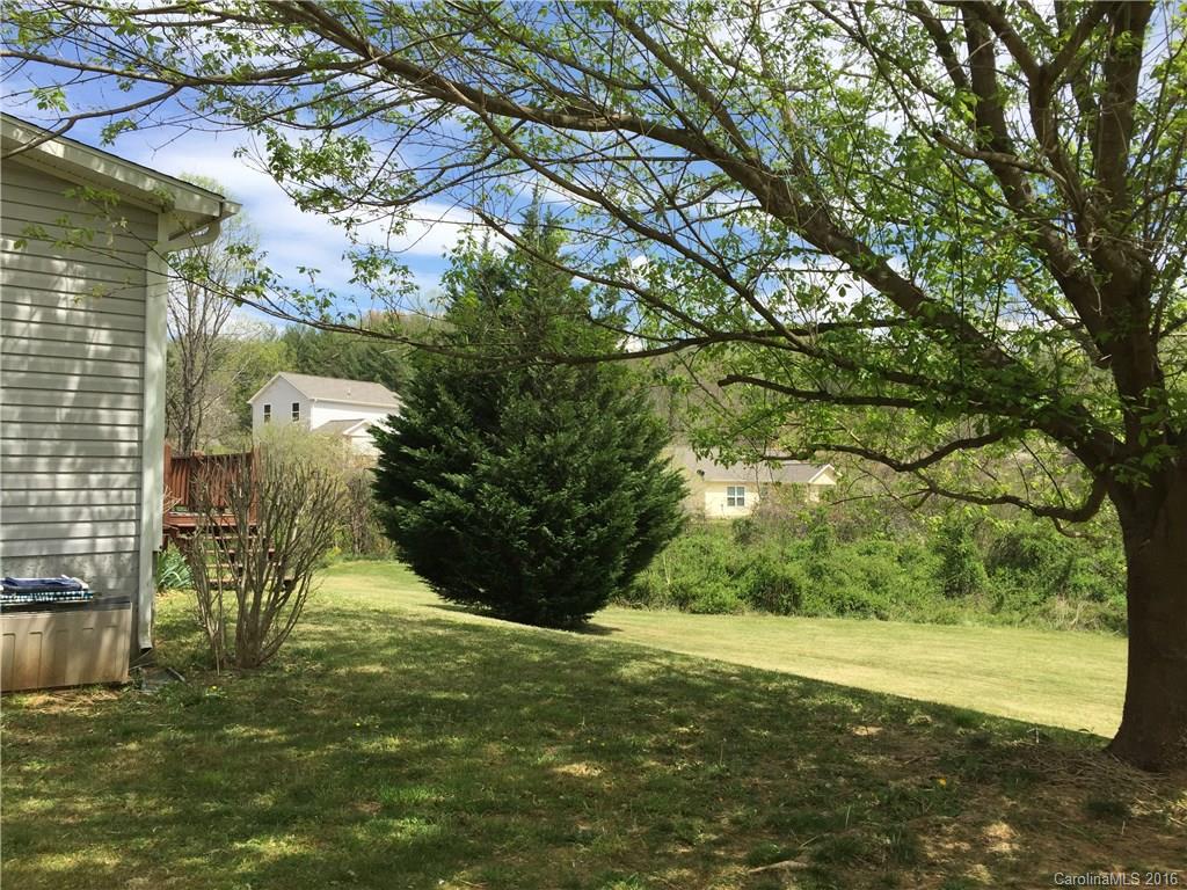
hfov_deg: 61.7
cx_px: 594
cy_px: 445
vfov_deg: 48.2
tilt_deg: +2.6
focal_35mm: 29
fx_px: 994
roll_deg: +0.0
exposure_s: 1/1647
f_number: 2.2
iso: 32
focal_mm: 4.15
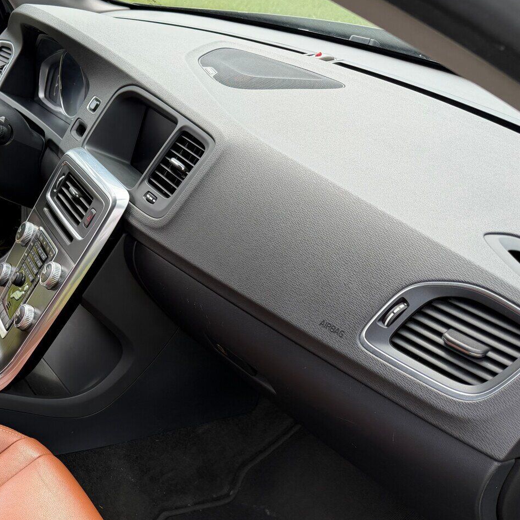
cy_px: 358
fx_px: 748
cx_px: 7
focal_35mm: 44
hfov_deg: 35.0
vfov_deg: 37.8
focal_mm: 6.76
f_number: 1.78
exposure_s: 1/750
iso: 80
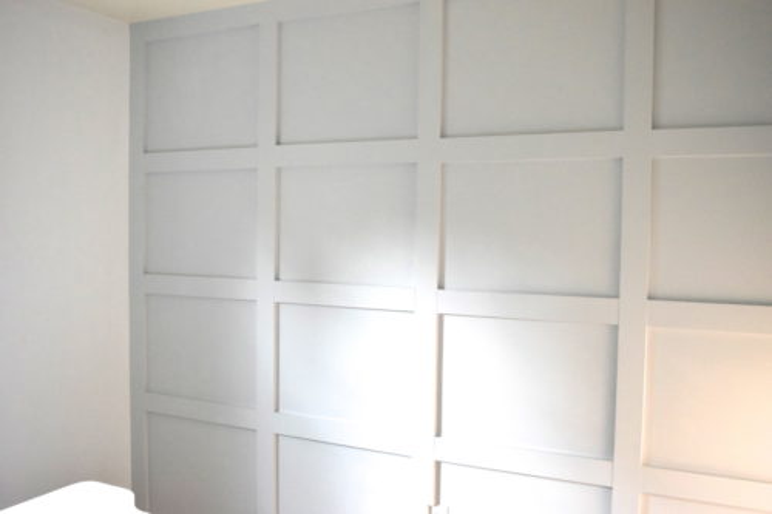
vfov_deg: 39.9
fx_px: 707
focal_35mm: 33
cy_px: 257
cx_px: 386
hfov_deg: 57.2
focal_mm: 22
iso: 3200
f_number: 5
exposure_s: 1/250
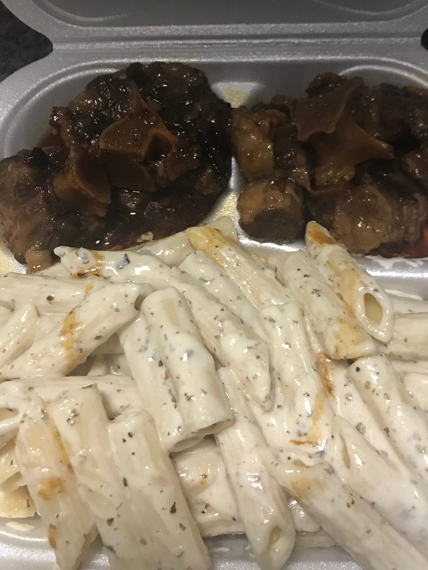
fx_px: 610
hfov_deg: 38.6
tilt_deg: -62.4
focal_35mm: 37
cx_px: 237
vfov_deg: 50.0
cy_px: 244
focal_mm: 3.99
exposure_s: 1/15
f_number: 1.8
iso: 50
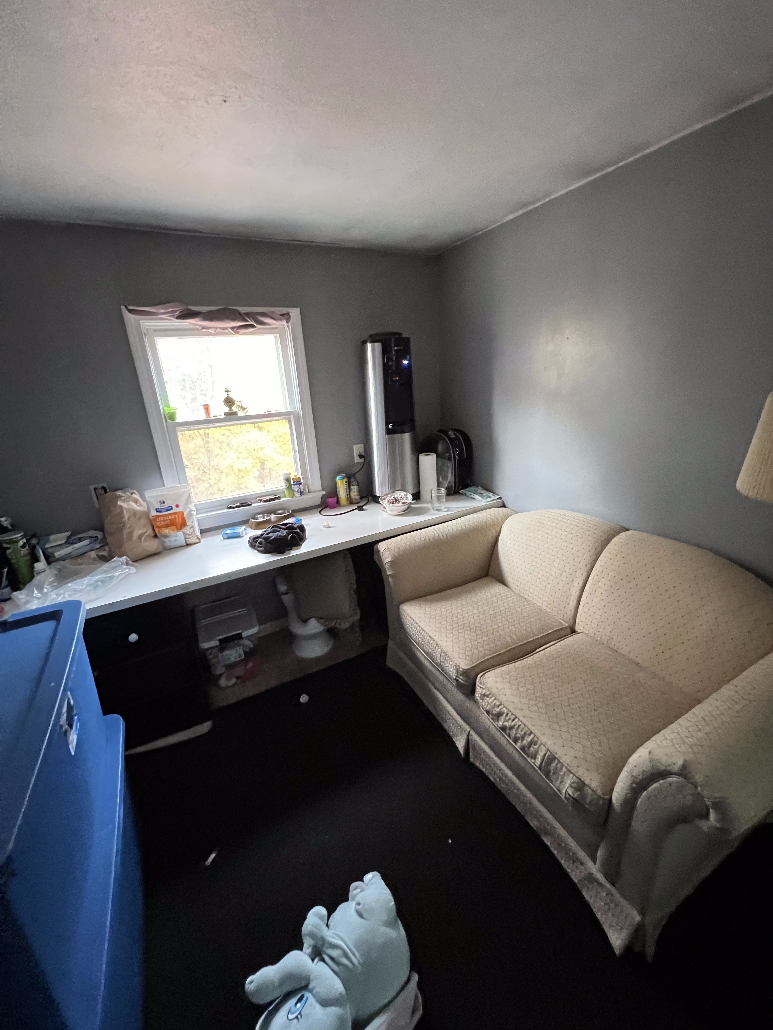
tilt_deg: -16.7
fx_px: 387
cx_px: 386
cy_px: 515
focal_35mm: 13
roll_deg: +1.9
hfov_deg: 89.9
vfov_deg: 106.2
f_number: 1.8
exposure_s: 1/55
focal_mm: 1.57
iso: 800
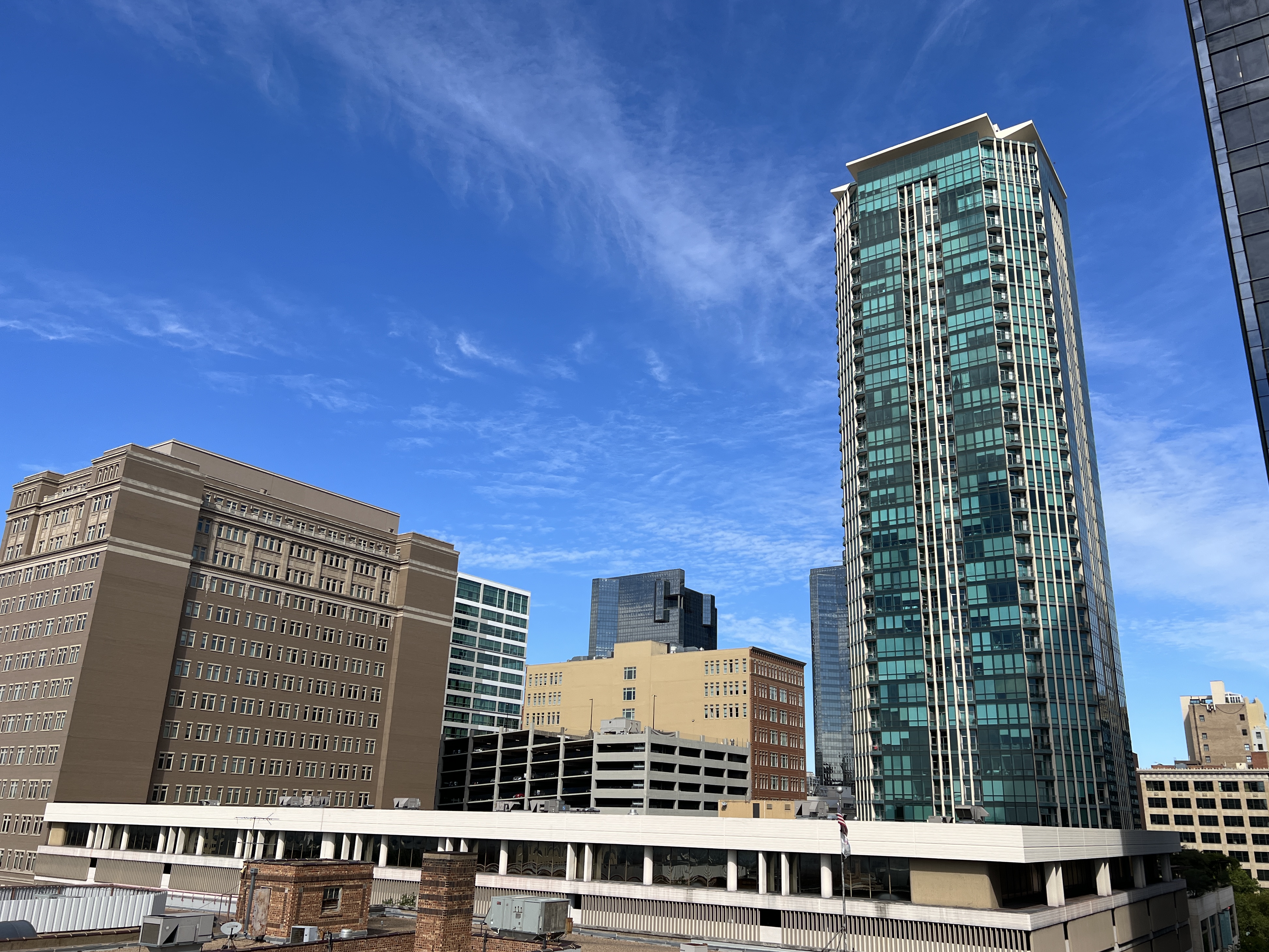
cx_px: 659
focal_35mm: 27
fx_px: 990
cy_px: 489
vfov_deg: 51.3
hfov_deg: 65.3
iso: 50
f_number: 1.5
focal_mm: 5.7
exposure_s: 1/4630
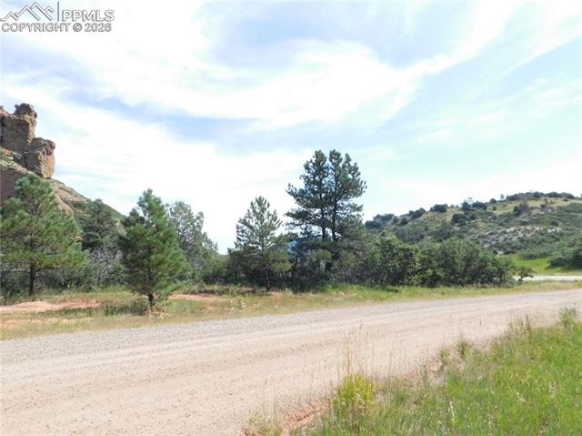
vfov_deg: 58.8
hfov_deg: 74.0
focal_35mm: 23
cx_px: 291
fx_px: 386
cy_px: 218
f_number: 6
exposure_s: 1/1500
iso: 800
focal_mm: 4
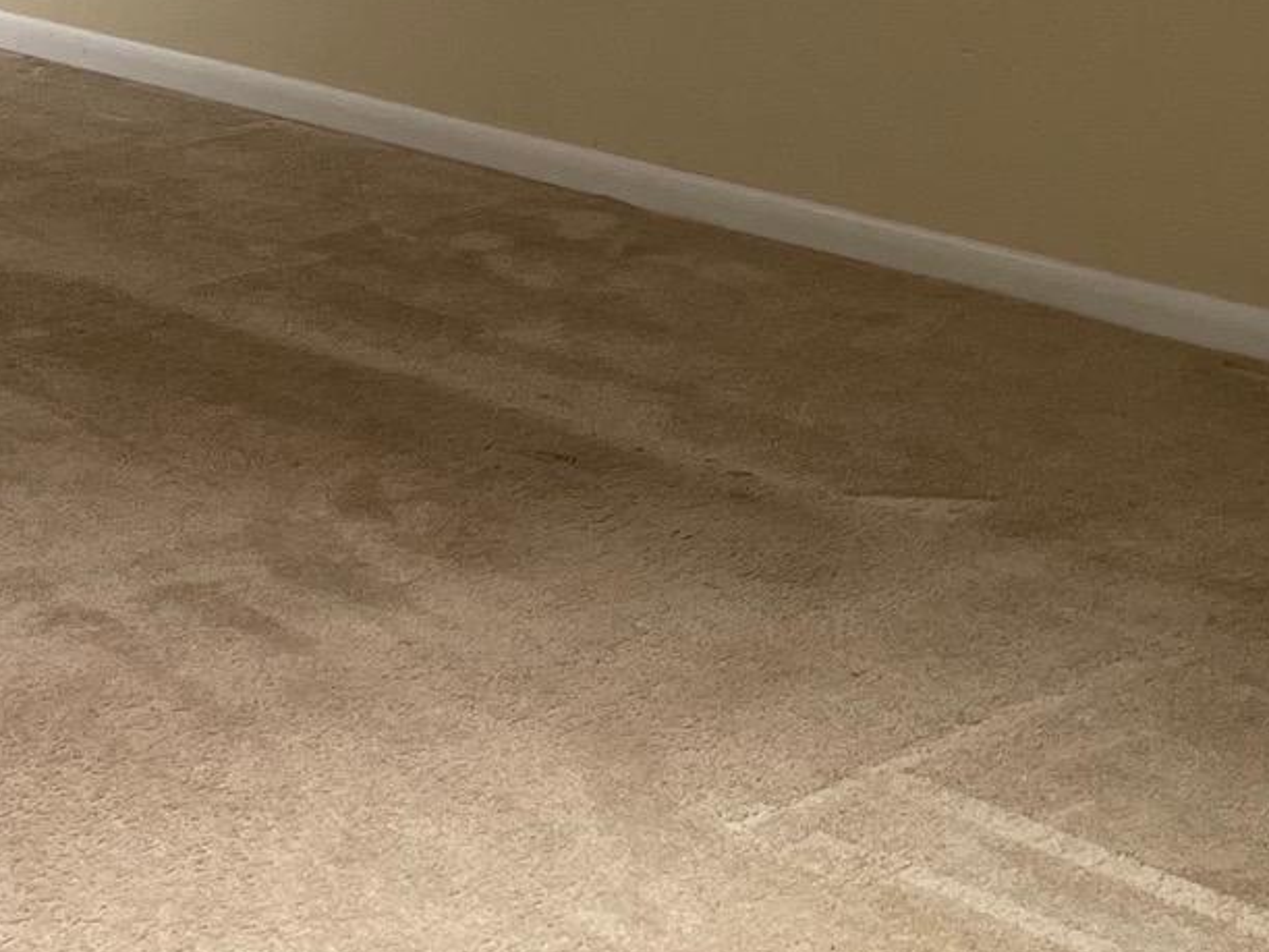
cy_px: -95
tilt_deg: -7.5
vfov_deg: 16.5
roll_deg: -1.0
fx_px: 3189
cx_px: 83
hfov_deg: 21.9
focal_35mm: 87
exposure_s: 1/60
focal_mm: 4.2
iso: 200
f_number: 1.6
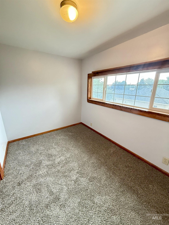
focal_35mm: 14
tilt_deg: -14.8
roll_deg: -0.9
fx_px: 91
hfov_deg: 85.7
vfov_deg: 102.1
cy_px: 112
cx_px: 84
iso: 640
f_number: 2.2
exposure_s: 1/120
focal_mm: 2.22
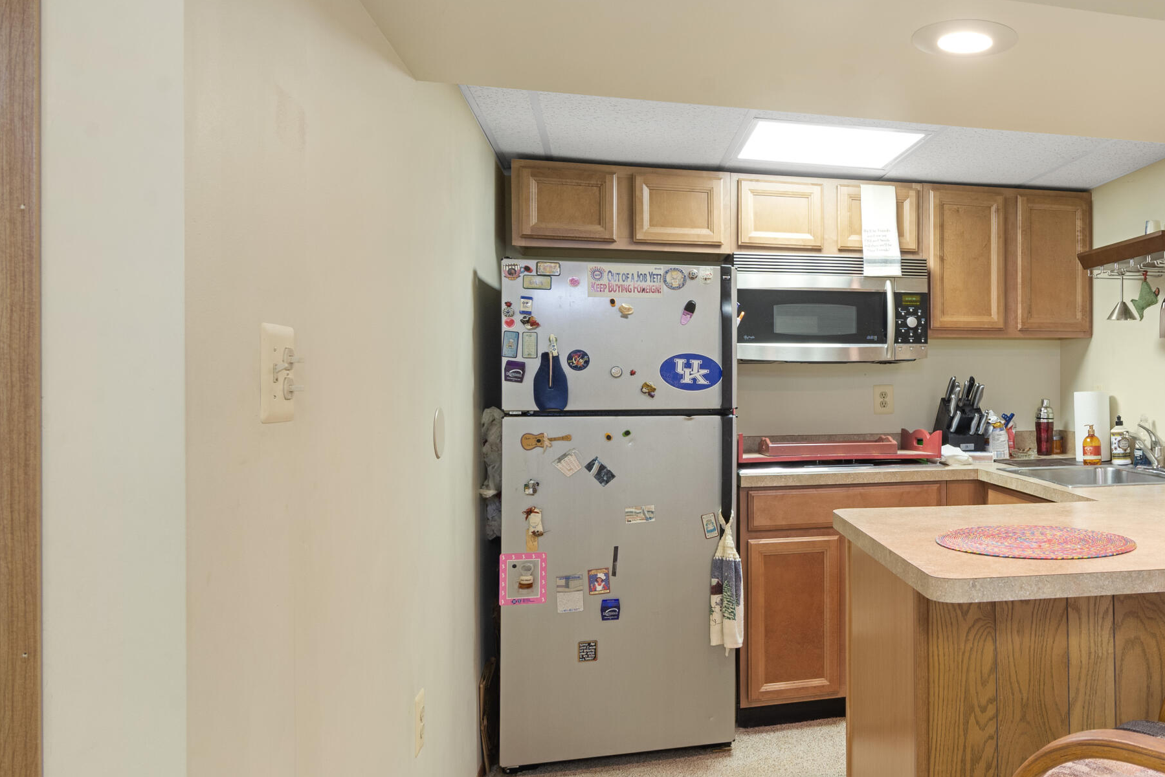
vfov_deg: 27.0
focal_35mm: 50
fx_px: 1618
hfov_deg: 37.9
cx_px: 959
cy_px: 417
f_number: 9
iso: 320
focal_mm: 30
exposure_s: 1/2.5
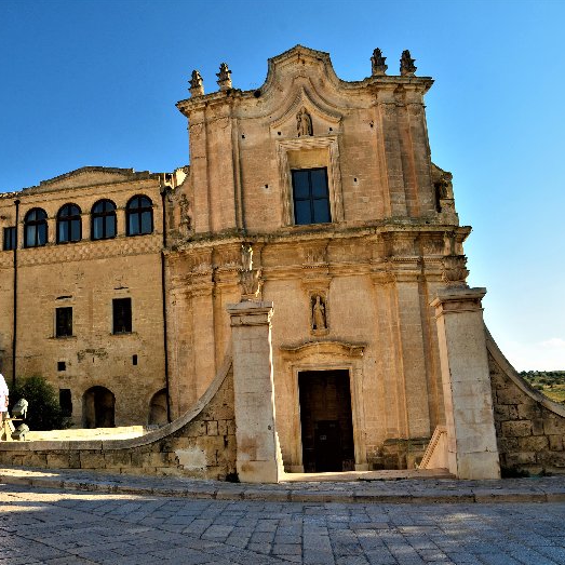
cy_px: 282
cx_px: 180
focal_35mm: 35
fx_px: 646
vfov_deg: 47.2
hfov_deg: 46.4
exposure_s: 1/80
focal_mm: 18
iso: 200
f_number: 10
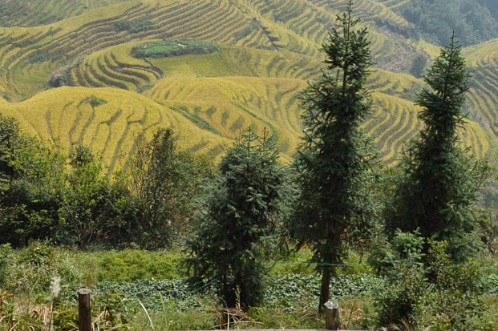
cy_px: 69
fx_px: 1175
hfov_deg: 23.4
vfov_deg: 15.9
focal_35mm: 85
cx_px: 70
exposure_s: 1/3200
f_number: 8
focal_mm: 22
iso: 1600
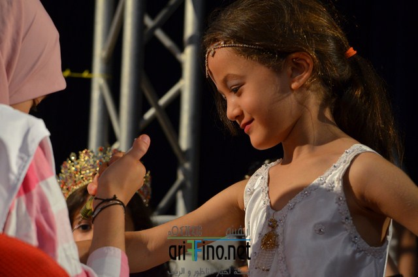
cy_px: 138
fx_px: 1217
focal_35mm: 105
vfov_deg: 13.0
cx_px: 209
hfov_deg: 19.5
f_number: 4.5
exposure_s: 1/125
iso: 1400
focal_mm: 70
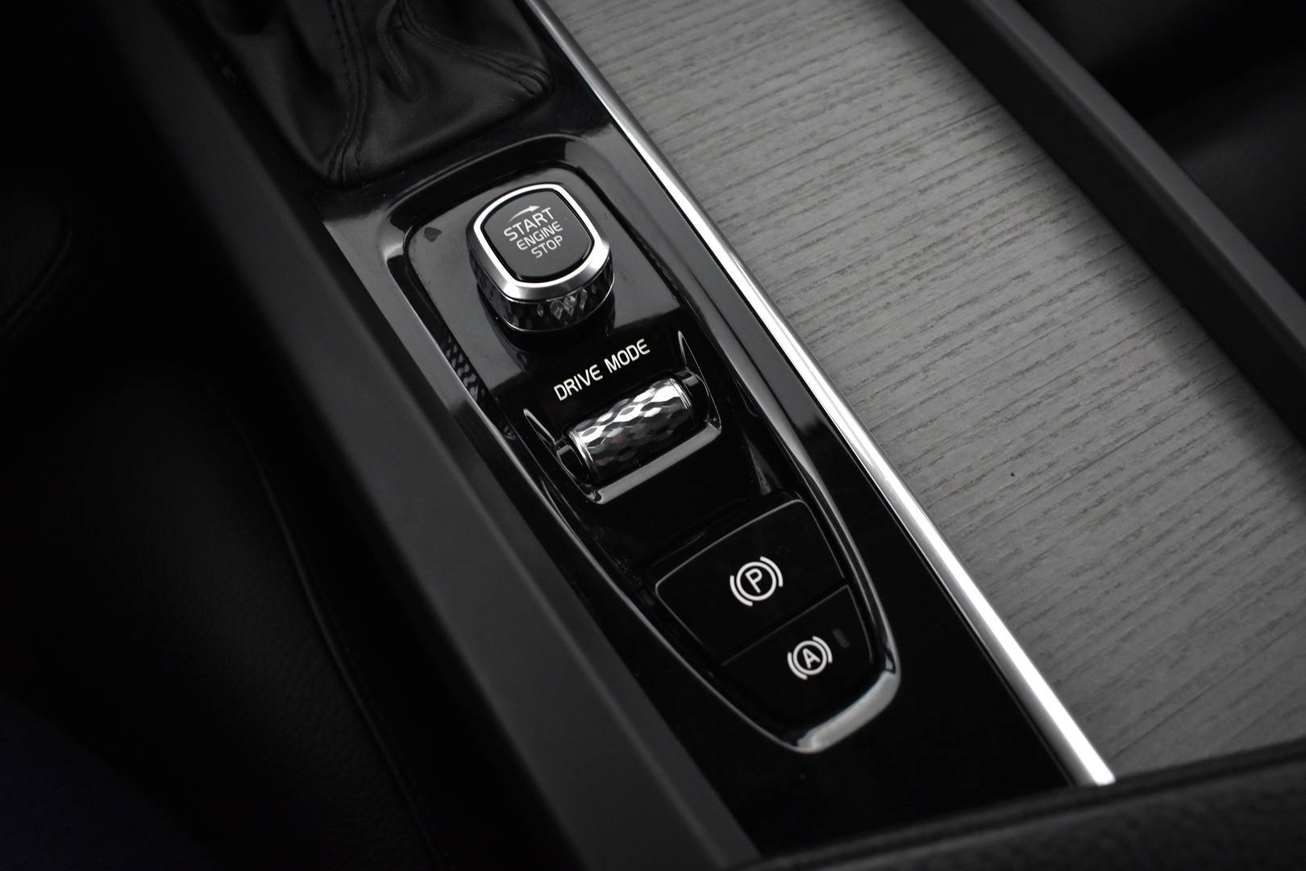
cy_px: 436
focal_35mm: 27
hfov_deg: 67.4
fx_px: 979
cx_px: 653
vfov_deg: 47.9
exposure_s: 1/30
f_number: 3.5
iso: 1600
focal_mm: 18
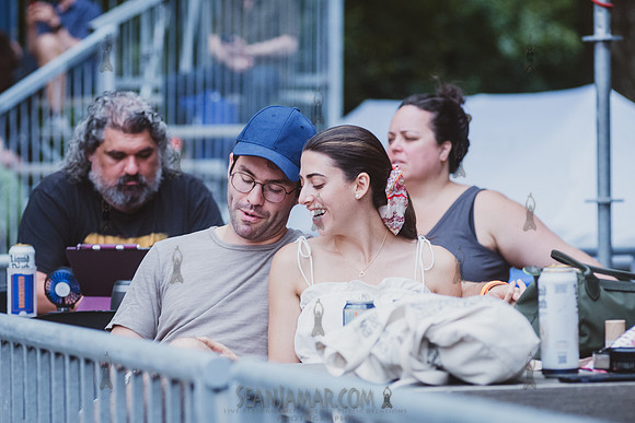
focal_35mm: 182
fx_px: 3219
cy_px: 269
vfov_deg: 7.5
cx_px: 323
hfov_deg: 11.3
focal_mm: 135
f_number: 4
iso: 2000
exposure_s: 1/320
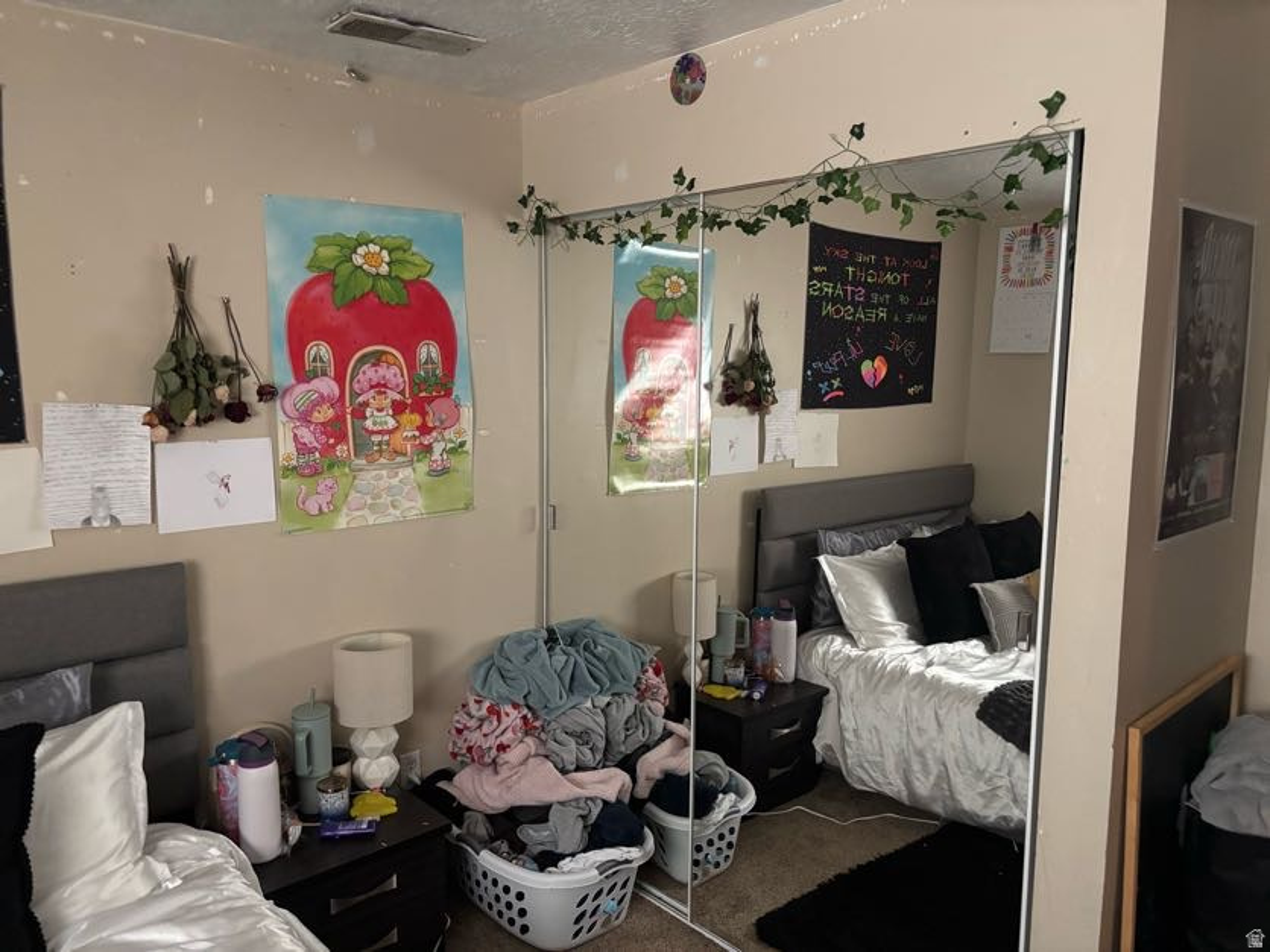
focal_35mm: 26
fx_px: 954
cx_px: 635
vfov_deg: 53.1
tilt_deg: -6.2
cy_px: 476
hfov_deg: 67.3
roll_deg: +0.5
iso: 640
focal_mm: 5.96
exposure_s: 1/30
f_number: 1.6
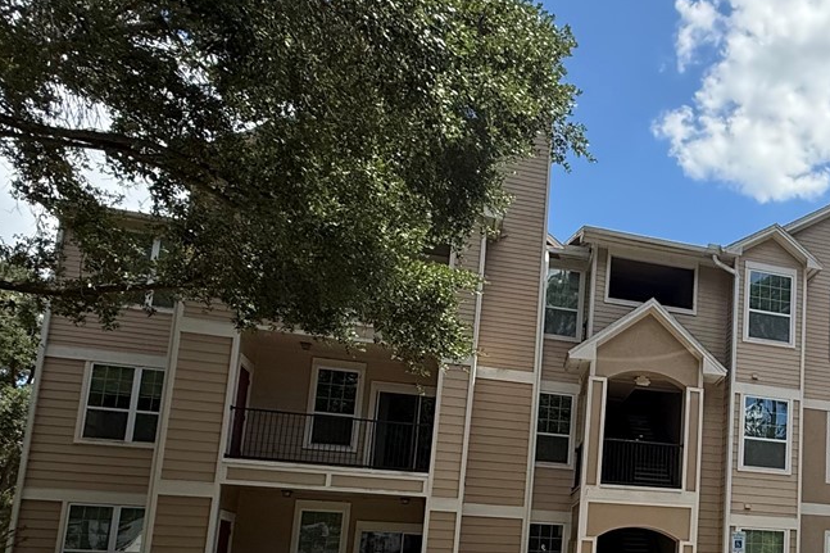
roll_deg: -1.6
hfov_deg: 46.2
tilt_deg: +9.2
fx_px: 830
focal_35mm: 36
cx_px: 794
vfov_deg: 35.1
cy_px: 476
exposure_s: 1/1848
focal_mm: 2.22
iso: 64
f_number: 2.2
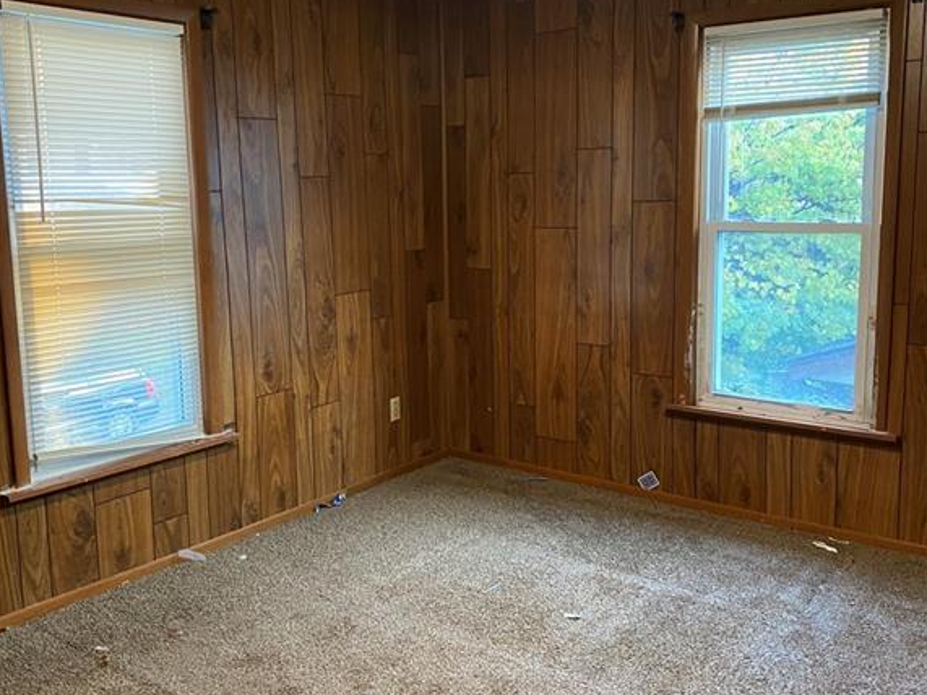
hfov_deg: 52.6
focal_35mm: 35
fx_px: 937
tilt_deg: -4.1
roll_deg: +2.0
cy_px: 315
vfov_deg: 40.6
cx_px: 464
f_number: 1.8
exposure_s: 1/40
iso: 500
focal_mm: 4.25
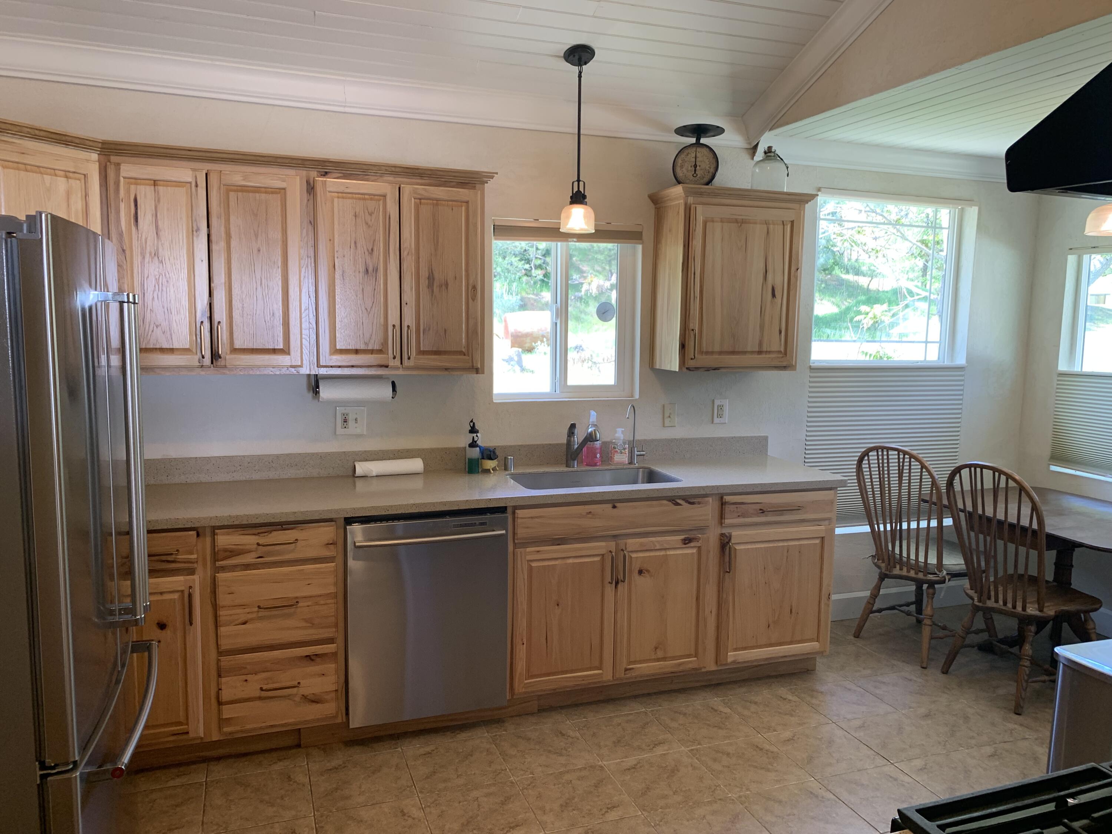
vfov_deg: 53.1
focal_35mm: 26
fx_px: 835
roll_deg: -0.4
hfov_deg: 67.3
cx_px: 556
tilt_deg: -8.8
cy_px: 417
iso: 64
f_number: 1.8
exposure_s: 1/60
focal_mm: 4.25
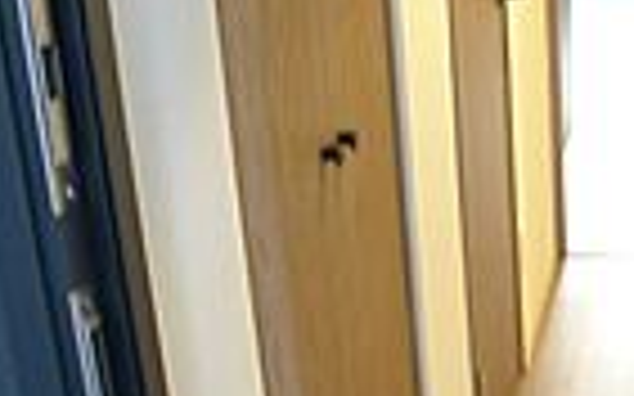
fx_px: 1434
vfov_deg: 15.7
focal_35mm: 83
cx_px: 679
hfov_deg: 23.5
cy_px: 238
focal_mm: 5.1
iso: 80
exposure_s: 1/8
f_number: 2
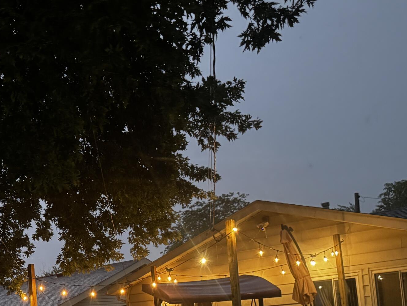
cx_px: 34
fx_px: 635
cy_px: 308
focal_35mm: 54
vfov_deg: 25.6
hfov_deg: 33.5
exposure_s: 1/30
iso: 1250
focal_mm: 6.76
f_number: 1.78
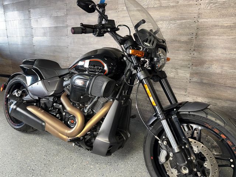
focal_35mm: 24
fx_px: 164
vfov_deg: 56.8
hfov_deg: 71.6
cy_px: 88
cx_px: 118
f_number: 1.78
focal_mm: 6.76
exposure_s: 1/16
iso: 64
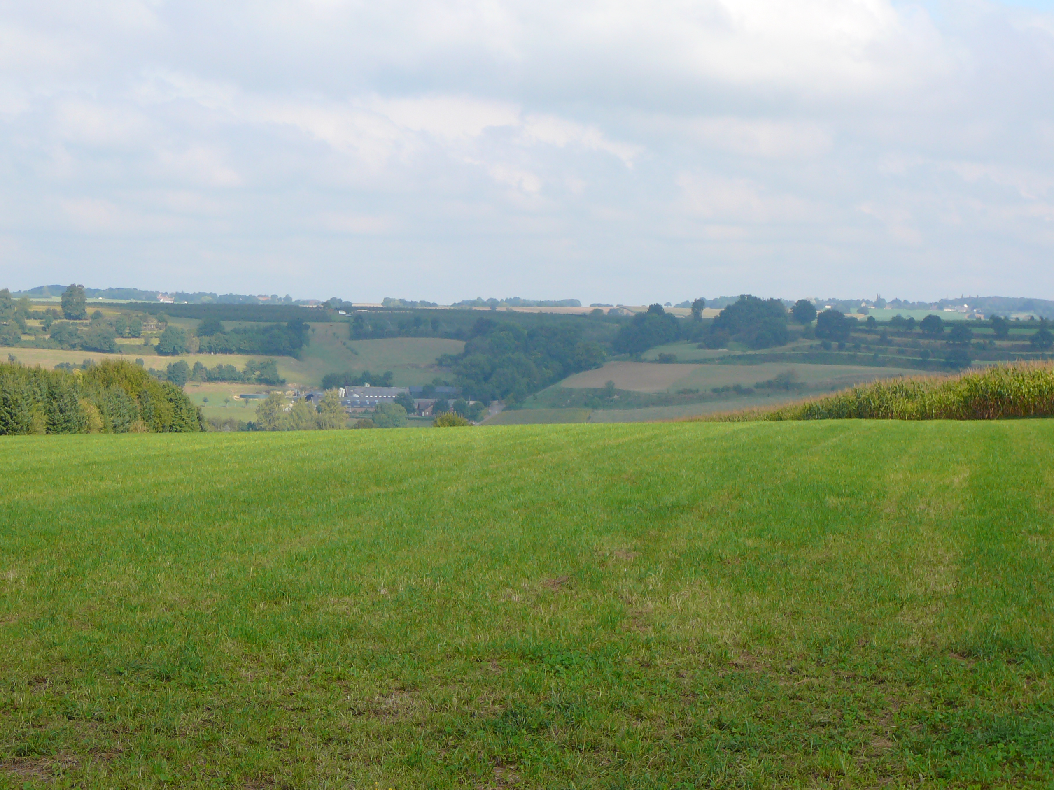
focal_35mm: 82
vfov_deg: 18.0
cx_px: 527
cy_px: 395
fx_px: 2497
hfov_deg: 23.8
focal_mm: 12.2
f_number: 3.8
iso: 80
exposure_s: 1/640
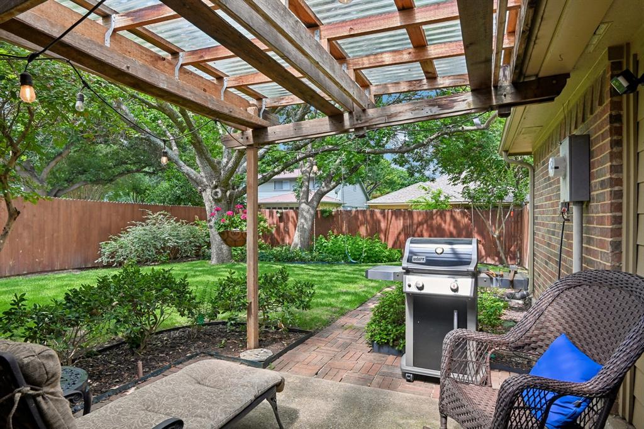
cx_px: 322
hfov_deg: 84.0
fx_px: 358
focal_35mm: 20
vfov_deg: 61.9
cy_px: 214
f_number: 8
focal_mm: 20
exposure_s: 1/320
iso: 400
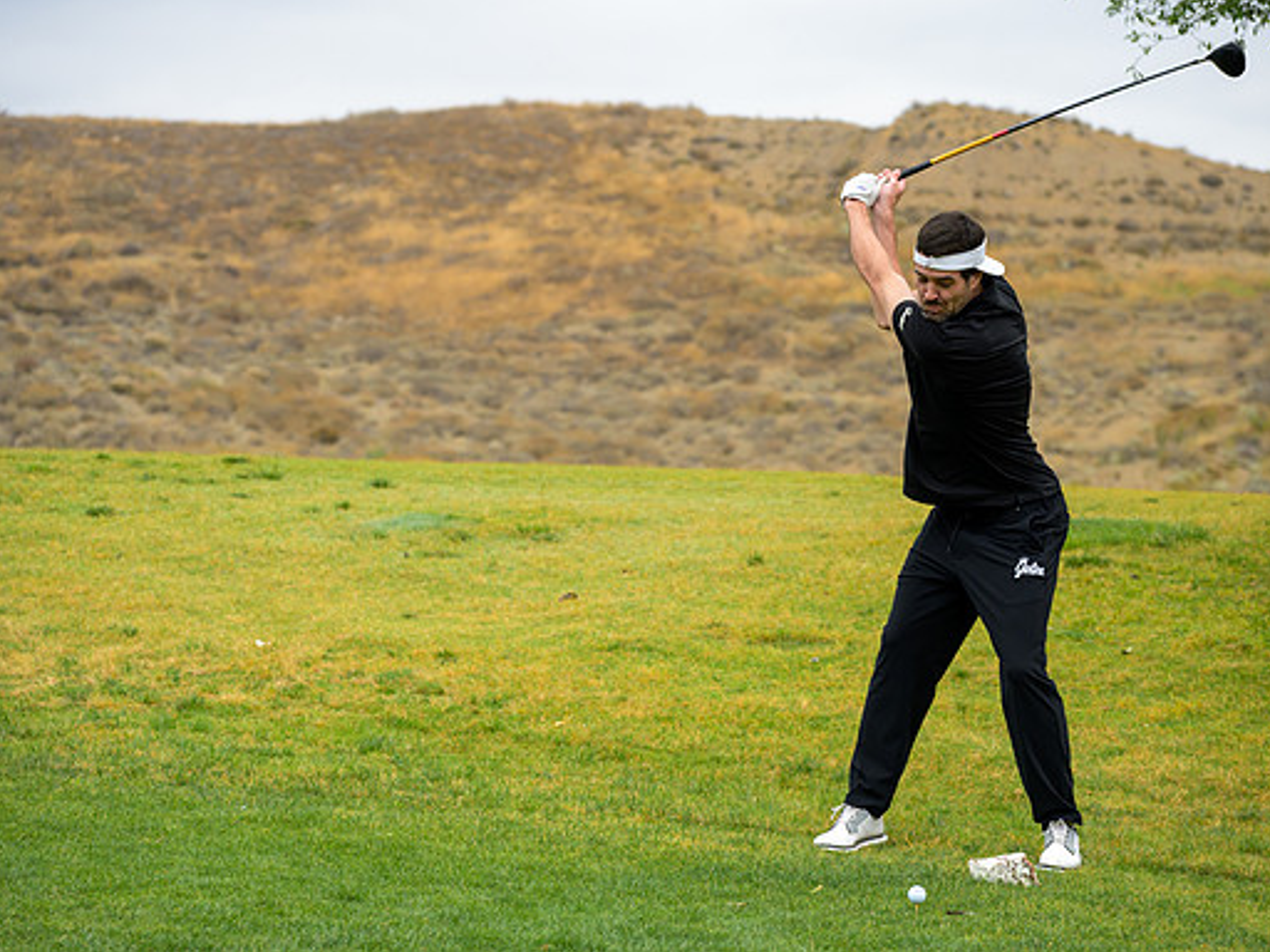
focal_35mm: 98
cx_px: 633
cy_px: 475
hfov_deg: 20.0
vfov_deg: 15.1
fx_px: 3595
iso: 800
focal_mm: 90
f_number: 4
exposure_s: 1/2500
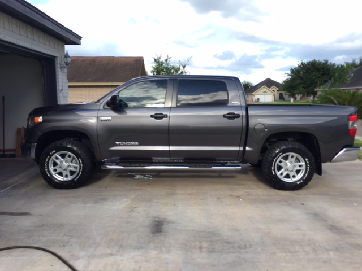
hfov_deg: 61.7
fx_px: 303
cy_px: 136
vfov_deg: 48.2
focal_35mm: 29
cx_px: 181
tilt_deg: -6.0
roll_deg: +0.2
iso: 32
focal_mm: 4.15
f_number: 2.2
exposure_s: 1/507
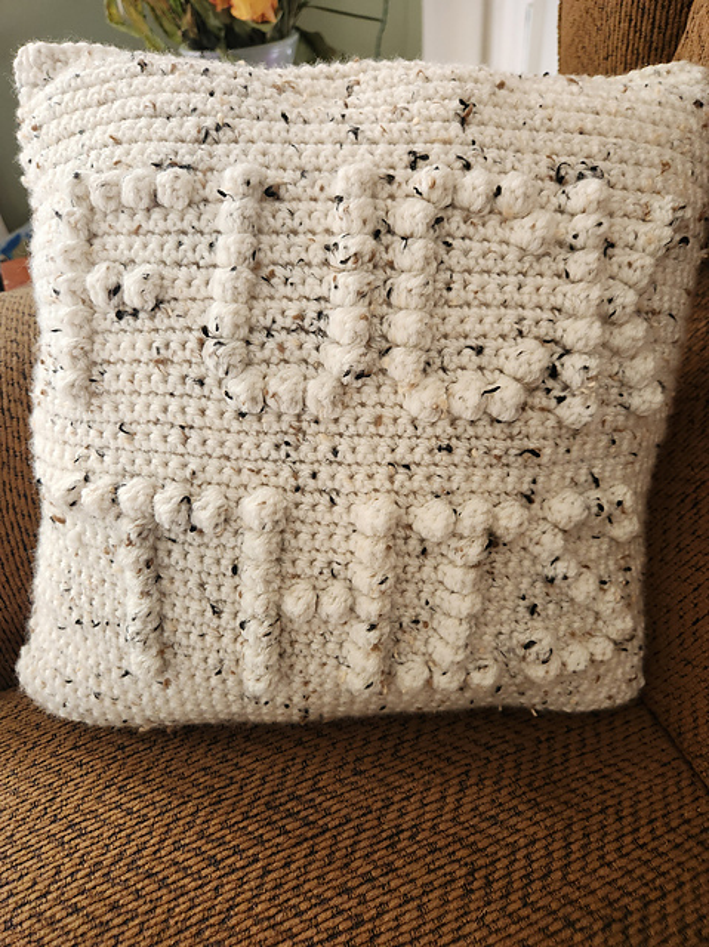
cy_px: 474
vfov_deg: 74.0
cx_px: 354
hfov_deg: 58.8
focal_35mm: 23
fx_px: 629
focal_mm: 5.4
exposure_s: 1/120
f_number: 1.8
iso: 250
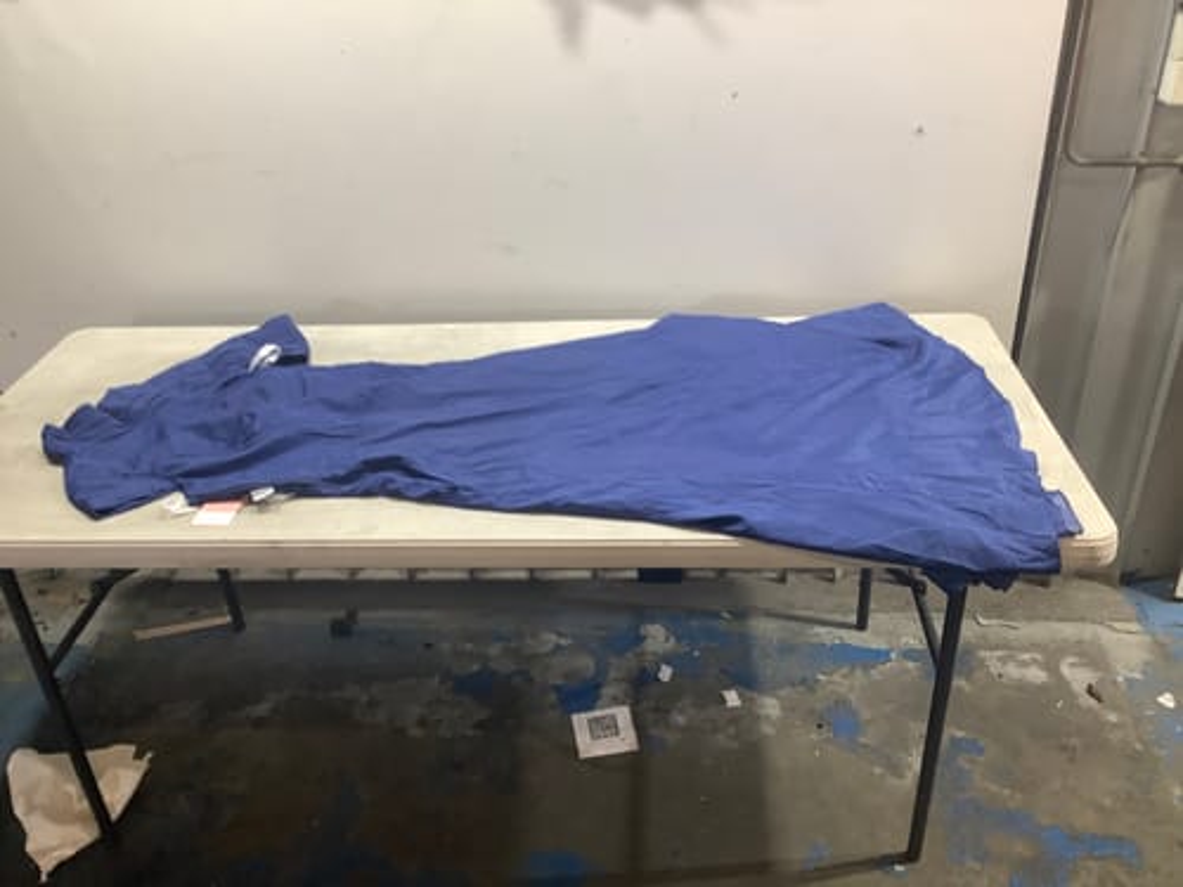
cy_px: 444
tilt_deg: -29.1
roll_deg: +5.3
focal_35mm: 31
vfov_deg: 45.4
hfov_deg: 58.4
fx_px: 1059
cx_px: 592
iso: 100
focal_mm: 3.3
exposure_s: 1/50
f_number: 2.4
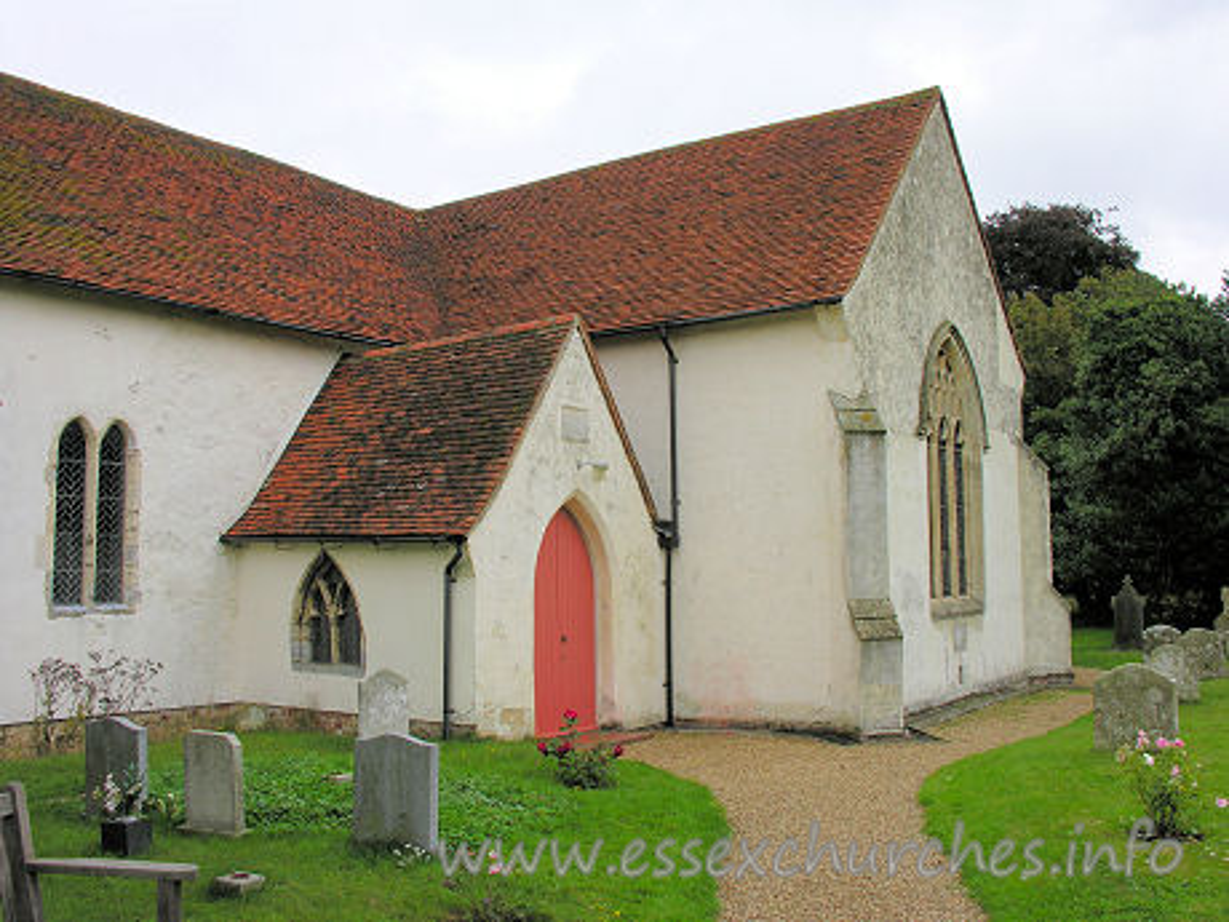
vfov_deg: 40.7
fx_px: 1243
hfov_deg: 52.6
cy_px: 461
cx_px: 614
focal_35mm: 35
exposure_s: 1/150
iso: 50
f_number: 5.6
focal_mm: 8.9
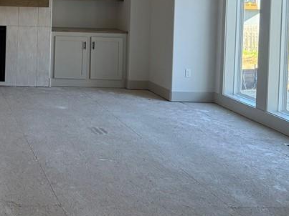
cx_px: -24
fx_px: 509
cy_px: -16
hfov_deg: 28.9
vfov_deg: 22.8
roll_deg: -2.3
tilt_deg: +0.2
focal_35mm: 61
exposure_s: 1/218
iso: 200
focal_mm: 6.76
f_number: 1.78
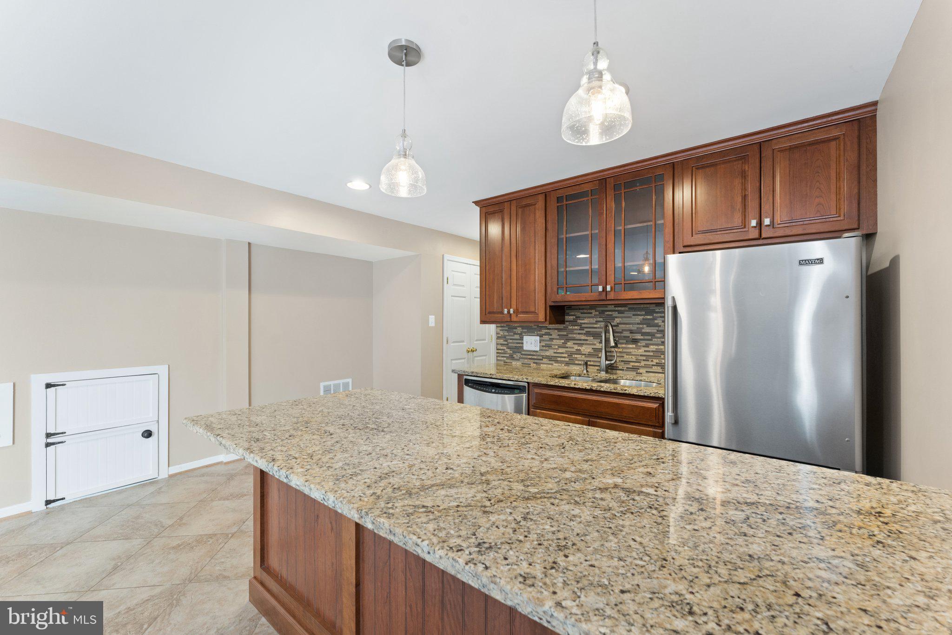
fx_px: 370
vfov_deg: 81.2
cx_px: 476
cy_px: 318
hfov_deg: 104.3
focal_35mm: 14
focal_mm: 14
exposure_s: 1/3
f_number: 8
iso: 500
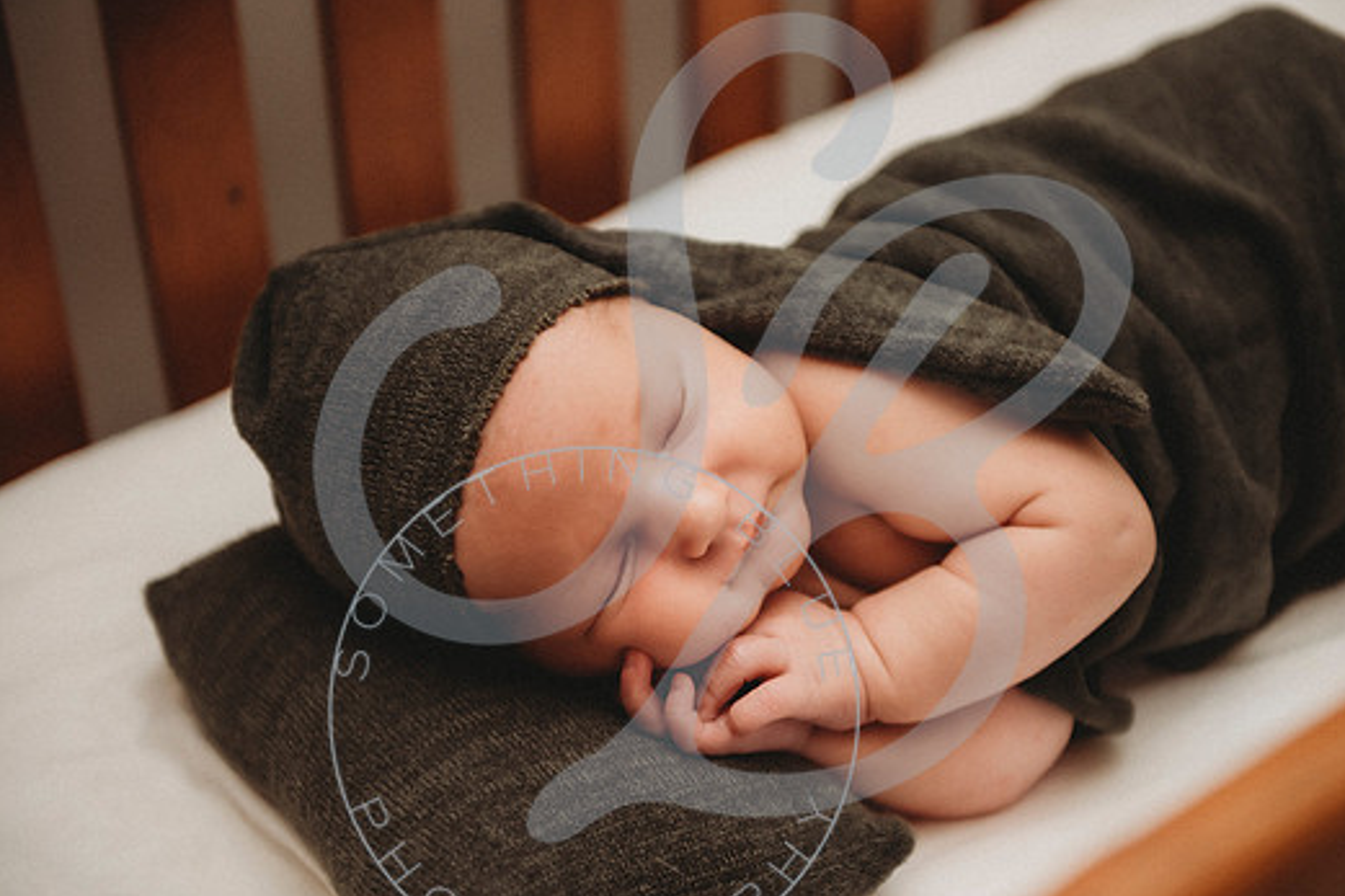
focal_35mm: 78
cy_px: 494
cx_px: 723
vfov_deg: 17.5
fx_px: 2913
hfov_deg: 26.0
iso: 400
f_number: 2.8
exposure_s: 1/125
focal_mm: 70
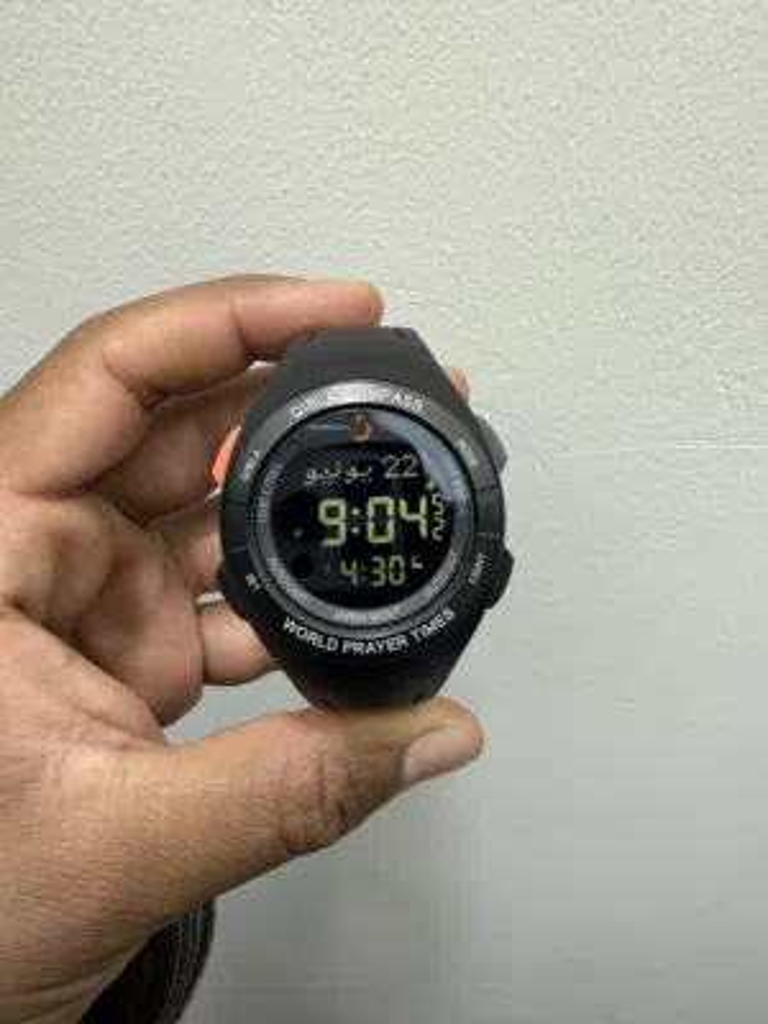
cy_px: 512
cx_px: 384
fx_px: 710
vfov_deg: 71.6
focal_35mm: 24
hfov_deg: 56.8
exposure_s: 1/100
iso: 100
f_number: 2.2
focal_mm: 2.22
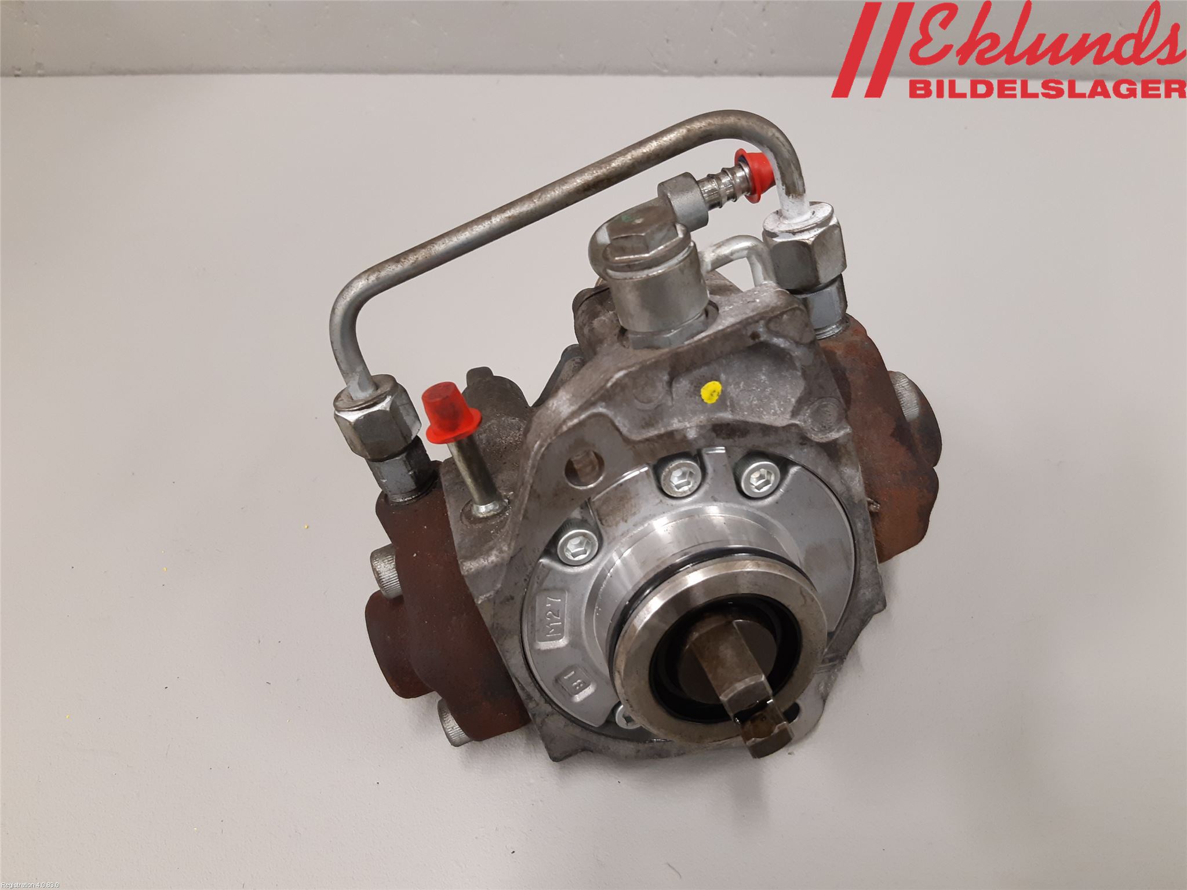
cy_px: 445
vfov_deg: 53.1
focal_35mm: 26
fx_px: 892
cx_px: 594
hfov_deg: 67.3
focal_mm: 3.93
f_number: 1.7
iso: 160
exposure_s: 1/50
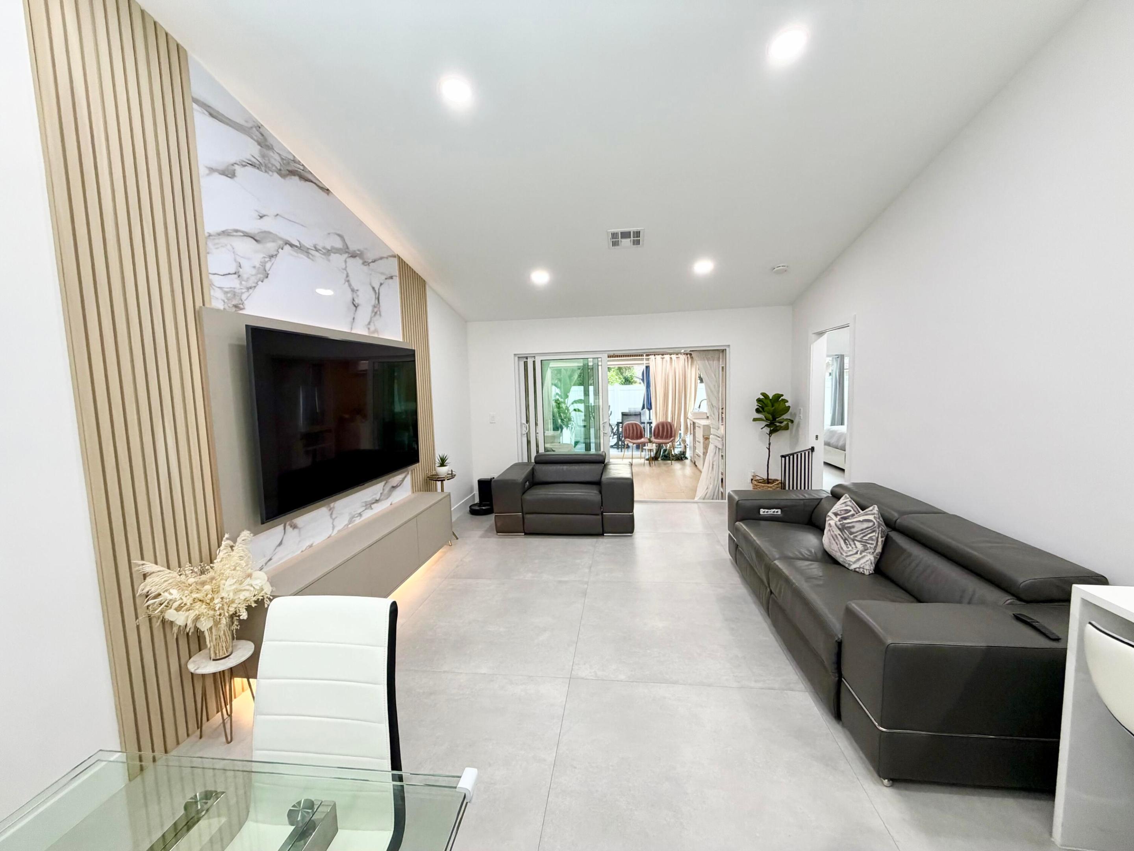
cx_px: 567
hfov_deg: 102.1
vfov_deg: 85.7
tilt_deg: -4.9
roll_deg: +2.2
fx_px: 459
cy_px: 426
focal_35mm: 14
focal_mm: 2.22
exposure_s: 1/120
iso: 320
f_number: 2.2
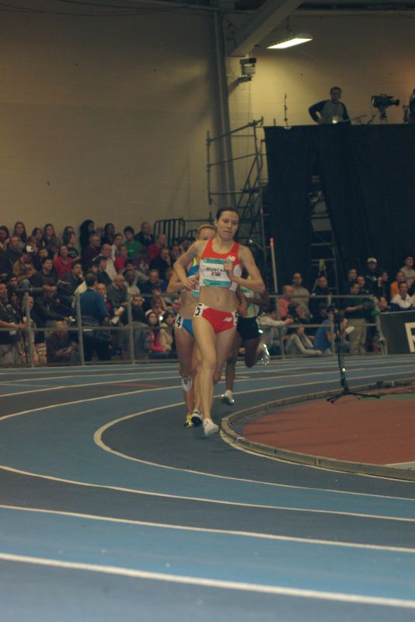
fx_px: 2073
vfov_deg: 17.1
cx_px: 208
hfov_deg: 11.4
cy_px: 311
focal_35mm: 120
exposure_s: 1/125
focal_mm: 80
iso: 800
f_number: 6.3
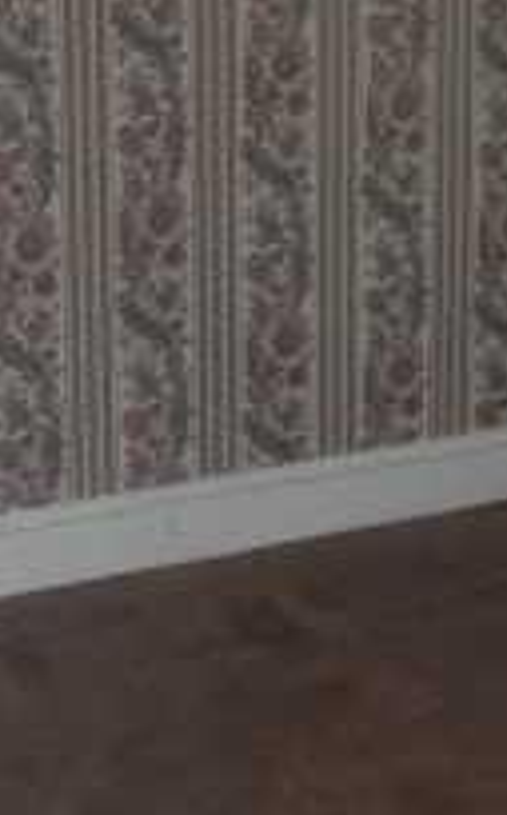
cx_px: 443
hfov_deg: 10.8
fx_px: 2660
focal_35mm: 120
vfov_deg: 17.4
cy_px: 467
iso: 200
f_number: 2.8
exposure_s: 1/60
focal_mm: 6.3
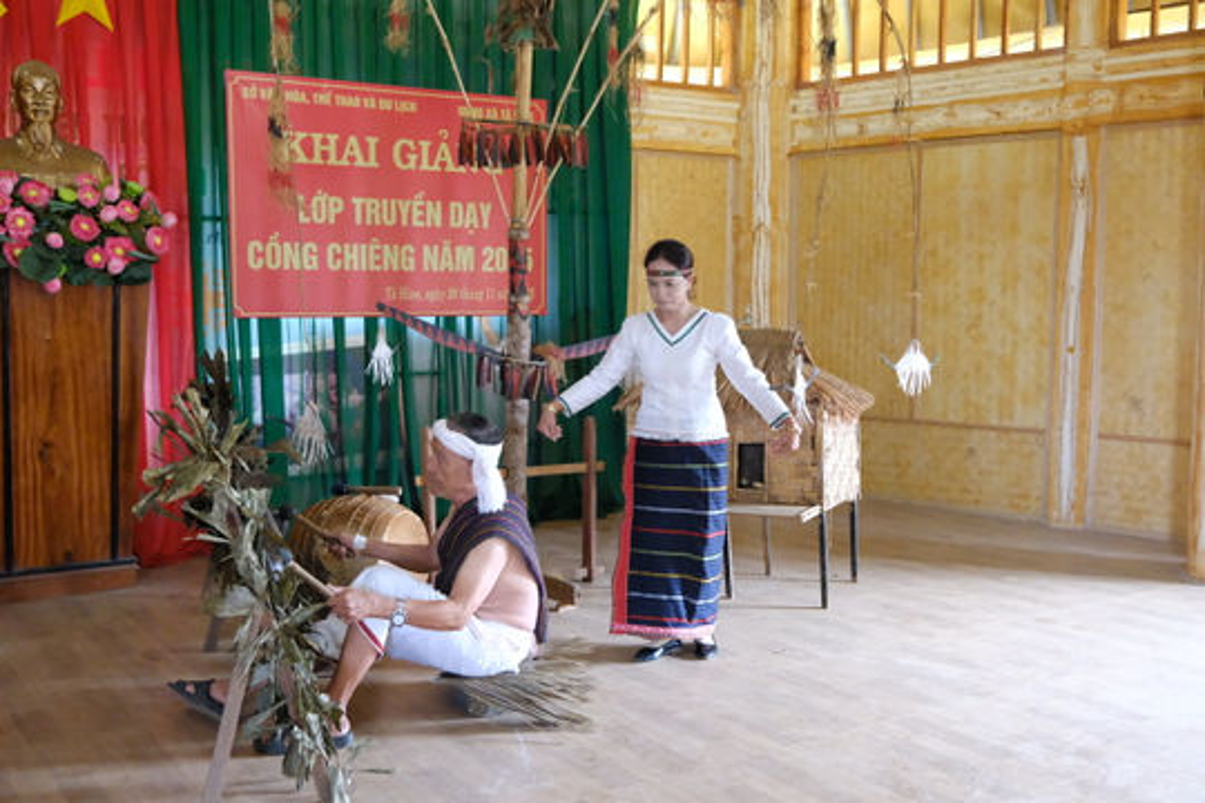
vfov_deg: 35.9
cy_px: 402
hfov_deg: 51.9
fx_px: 1238
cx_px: 602
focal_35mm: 37
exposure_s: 1/250
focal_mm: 24.7
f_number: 4
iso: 12800
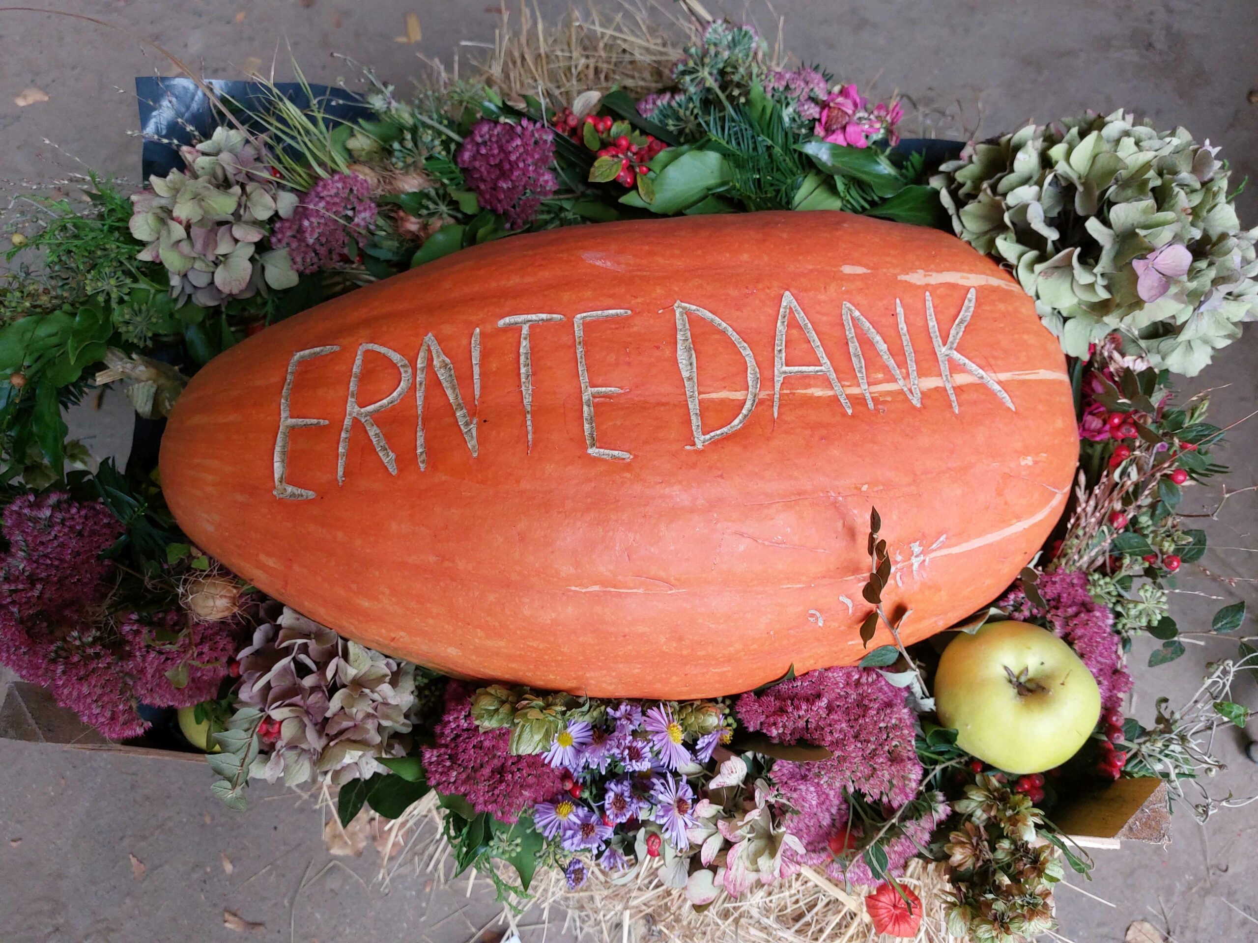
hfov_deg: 71.6
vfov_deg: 56.8
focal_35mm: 24
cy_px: 472
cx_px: 629
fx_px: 872
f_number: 1.8
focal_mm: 5.23
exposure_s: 1/50
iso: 100
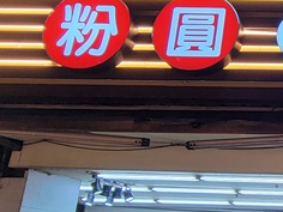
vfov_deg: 26.5
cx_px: 408
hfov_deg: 26.7
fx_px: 450
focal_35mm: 55
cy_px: 128
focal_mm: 2.2
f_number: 2.2
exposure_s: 1/120
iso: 100
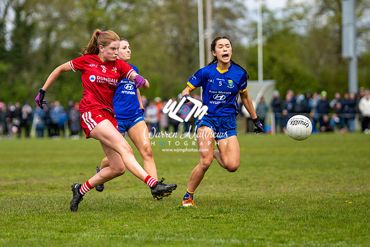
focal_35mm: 214
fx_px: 2197
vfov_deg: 6.4
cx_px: 131
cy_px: 123
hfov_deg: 9.6
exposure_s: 1/4000
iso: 320
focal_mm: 160
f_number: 2.8
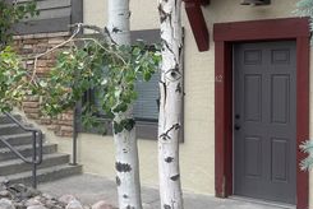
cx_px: 125
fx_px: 461
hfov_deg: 37.3
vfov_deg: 25.5
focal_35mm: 53
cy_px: 86
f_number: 1.6
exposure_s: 1/1164
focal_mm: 5.1
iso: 32
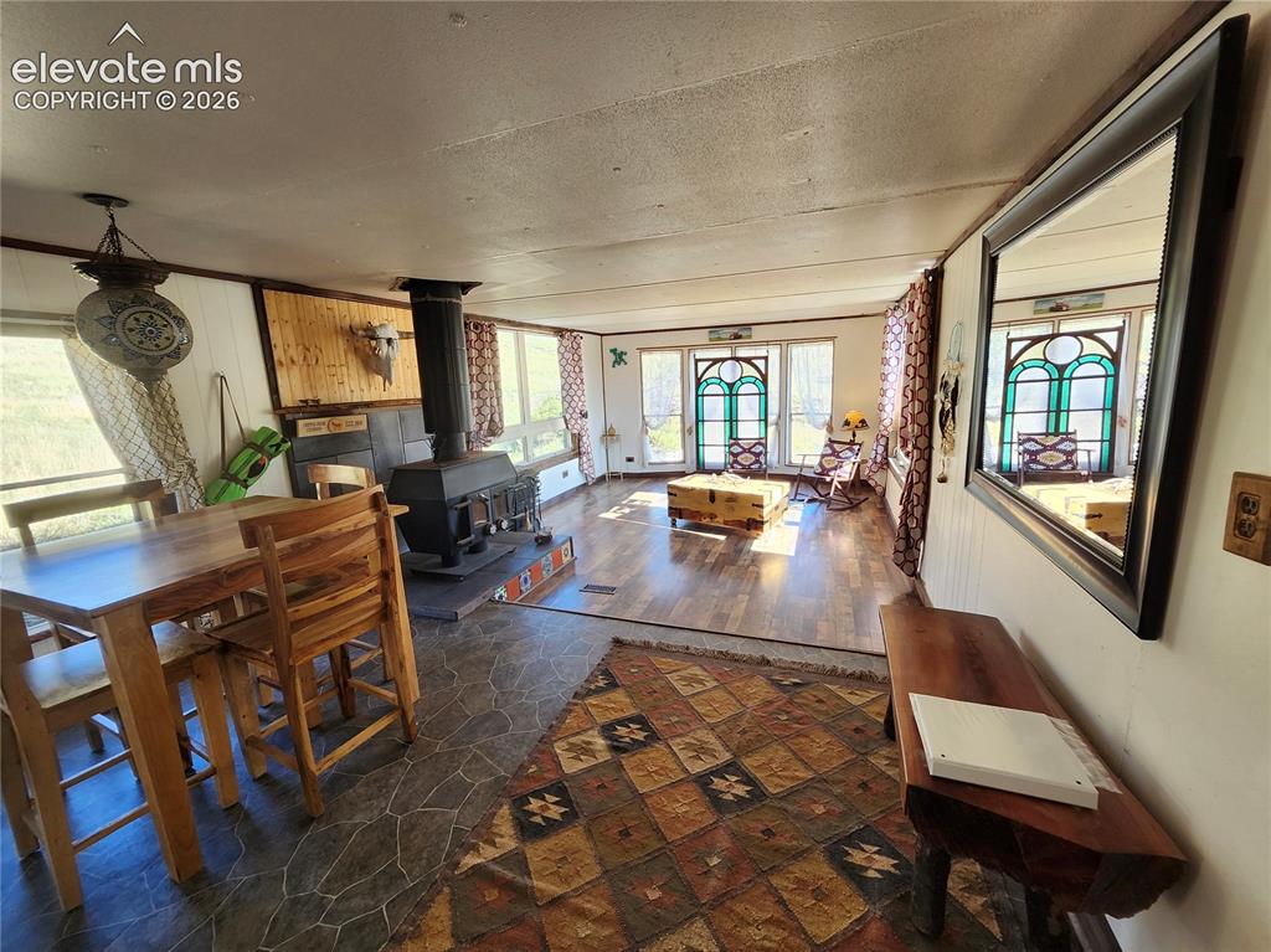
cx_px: 636
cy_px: 476
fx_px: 477
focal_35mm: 13
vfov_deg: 89.9
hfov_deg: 106.2
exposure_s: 1/60
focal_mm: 1.74
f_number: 2.2
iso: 50
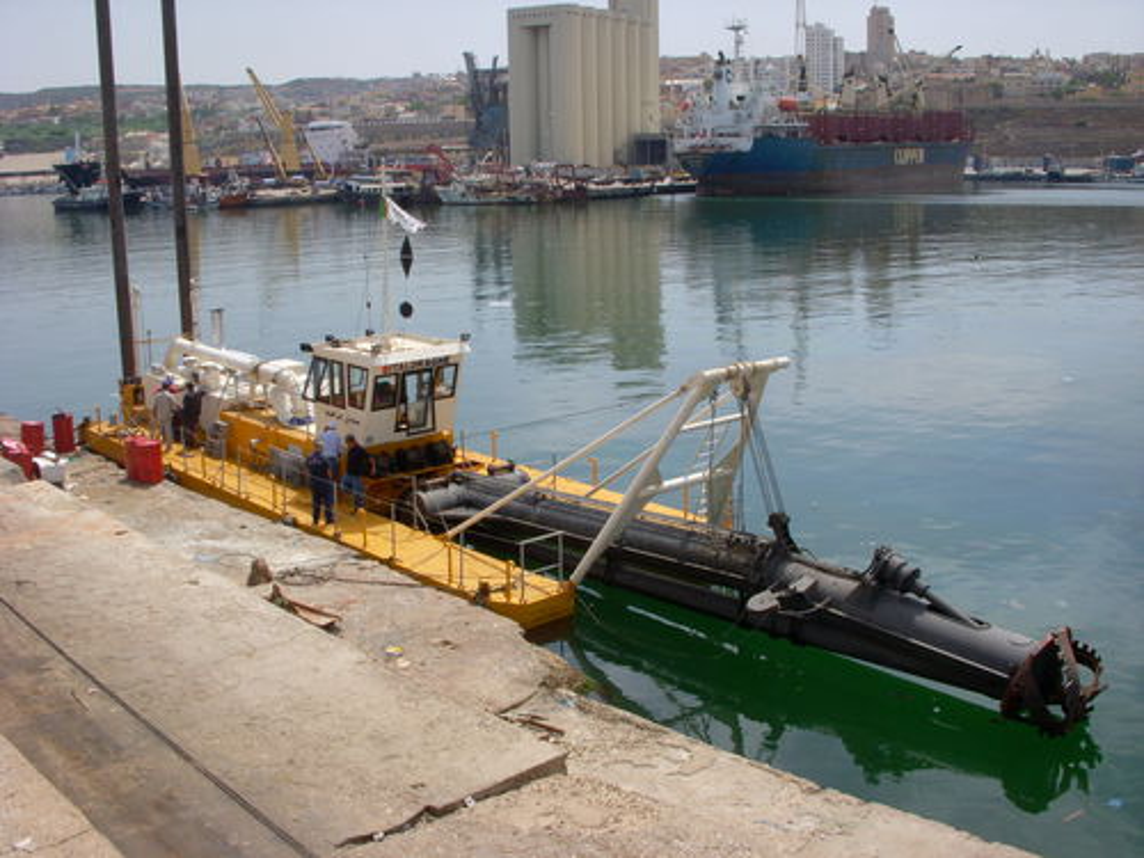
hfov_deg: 49.0
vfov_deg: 37.7
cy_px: 429
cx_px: 572
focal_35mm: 38
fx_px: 1256
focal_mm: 6.3
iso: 100
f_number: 6.6
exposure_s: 1/320
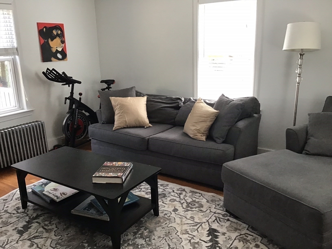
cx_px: 166
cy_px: 124
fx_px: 297
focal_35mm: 31
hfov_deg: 58.4
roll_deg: +2.5
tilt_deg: -15.4
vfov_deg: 45.4
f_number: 2.4
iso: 80
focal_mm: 3.3
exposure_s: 1/30
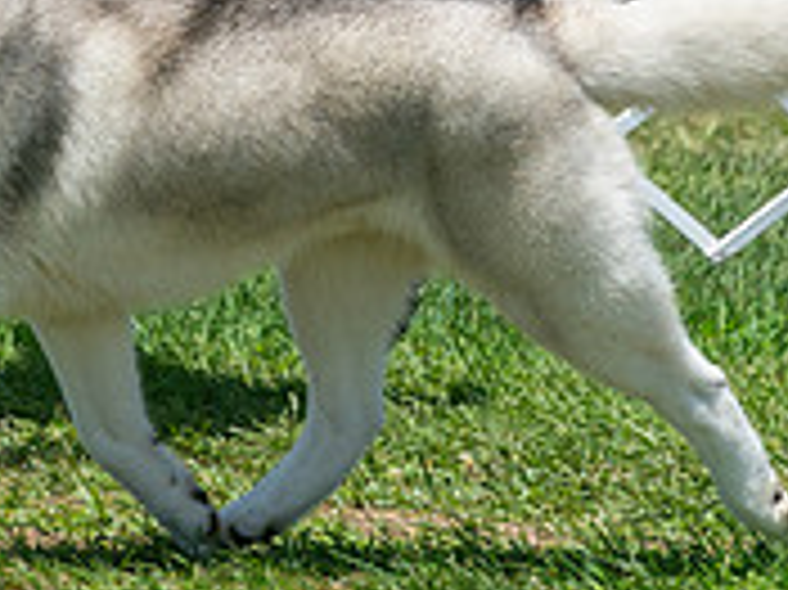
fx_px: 15560
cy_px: -294
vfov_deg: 2.2
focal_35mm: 684
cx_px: -201
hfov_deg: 2.9
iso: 125
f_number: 5.6
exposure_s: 1/1000
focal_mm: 162
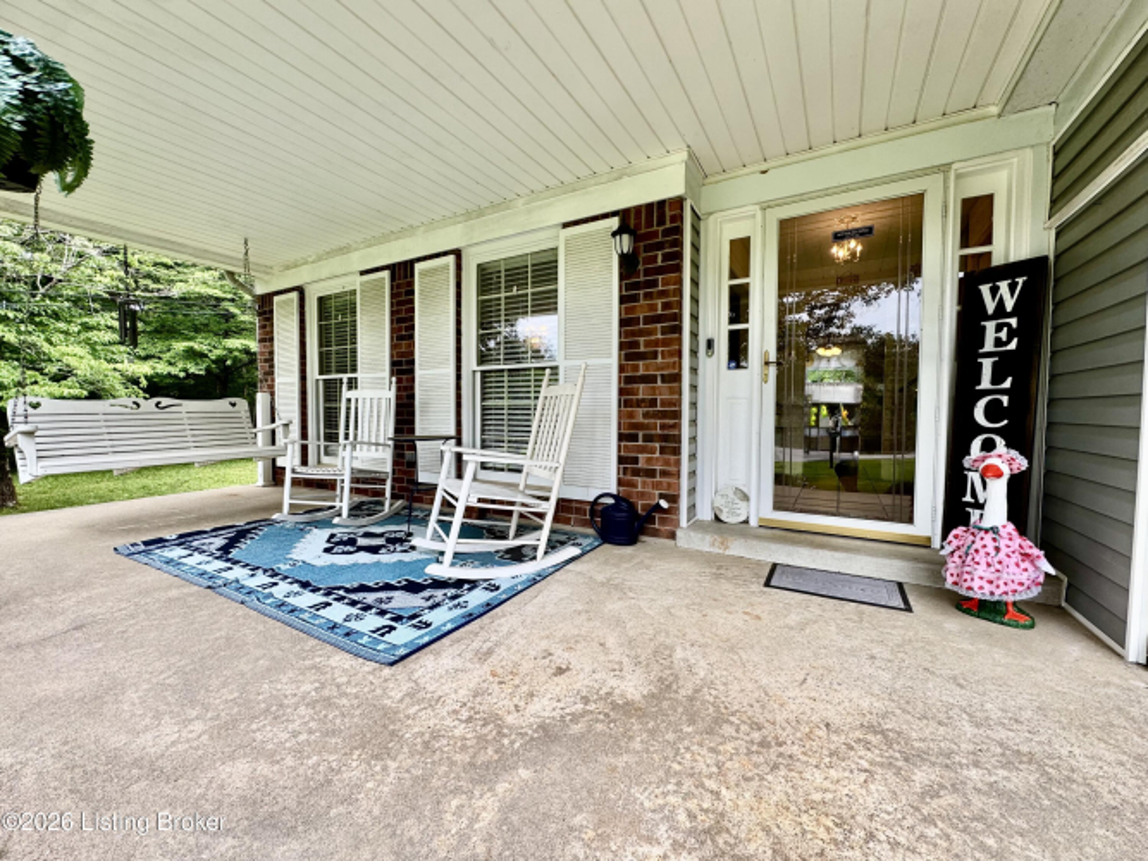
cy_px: 430
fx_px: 464
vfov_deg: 85.7
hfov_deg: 102.1
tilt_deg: -3.7
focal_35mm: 14
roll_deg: -0.3
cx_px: 574
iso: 40
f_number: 2.2
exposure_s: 1/197
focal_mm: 2.22
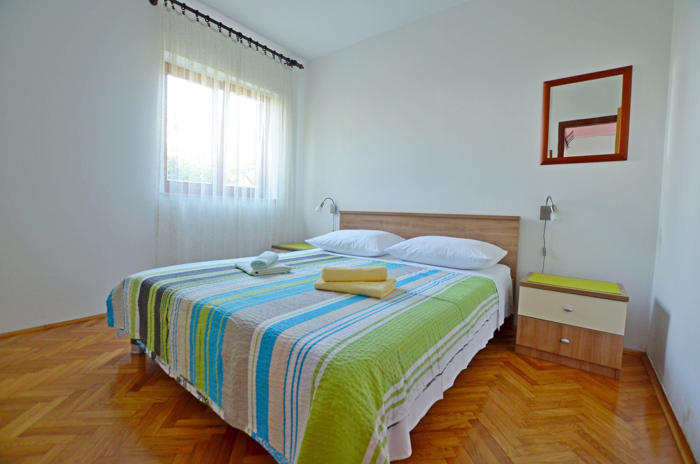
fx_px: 408
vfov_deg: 59.3
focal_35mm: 21
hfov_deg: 81.3
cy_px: 232
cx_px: 350
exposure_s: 1/60
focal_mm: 14
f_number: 4
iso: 450
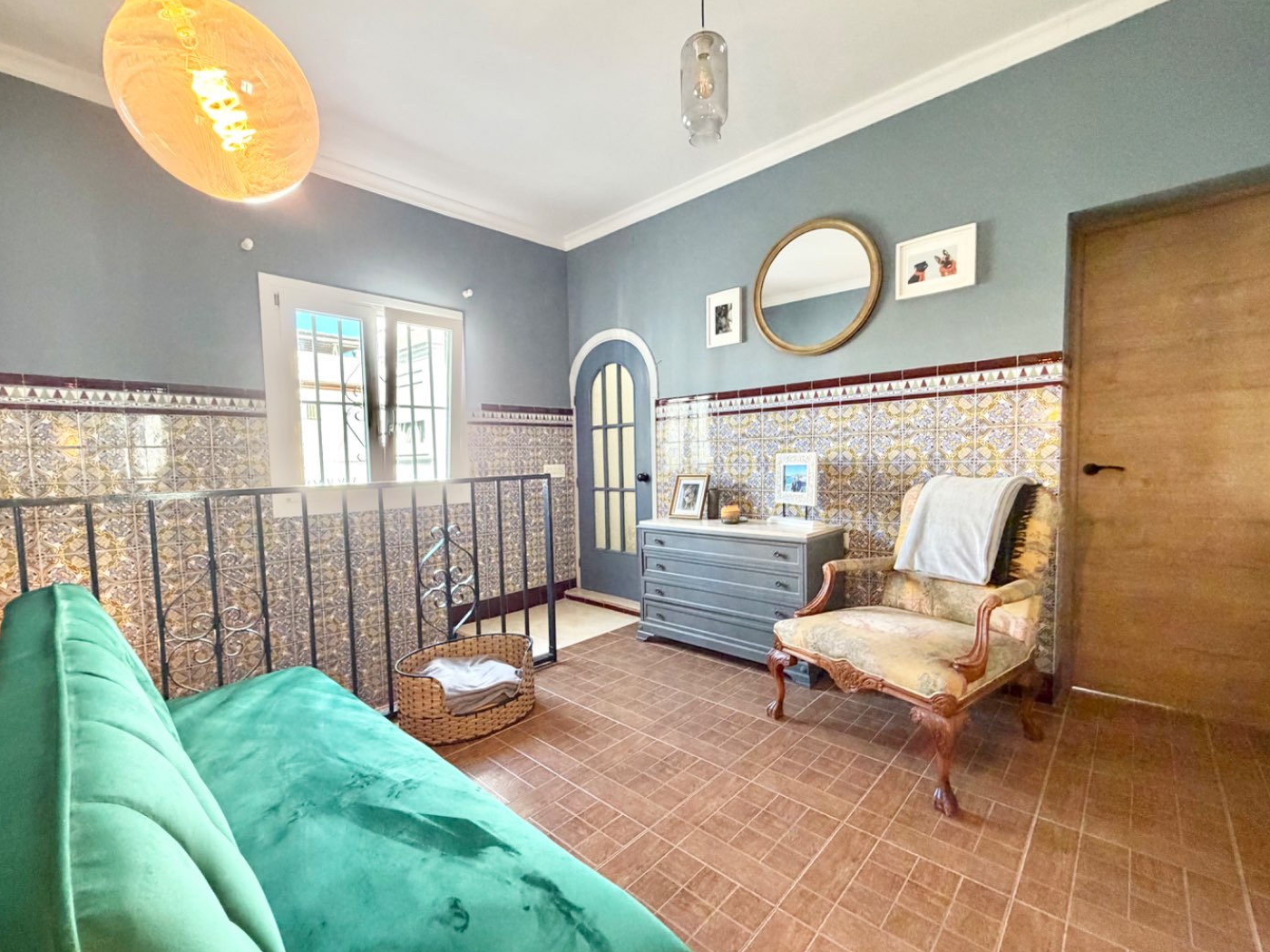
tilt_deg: -3.5
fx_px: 550
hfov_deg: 98.2
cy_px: 494
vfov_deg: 81.7
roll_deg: +1.6
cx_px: 625
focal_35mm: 15
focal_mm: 2.22
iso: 400
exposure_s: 1/60
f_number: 2.2
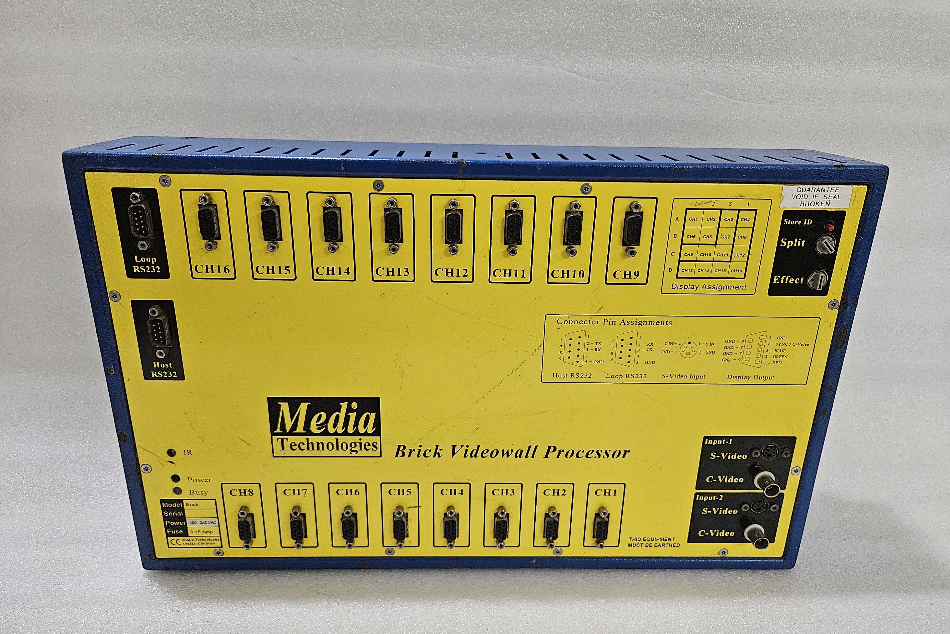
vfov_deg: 53.1
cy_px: 335
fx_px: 633
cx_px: 475
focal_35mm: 24
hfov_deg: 73.7
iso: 500
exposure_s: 1/100
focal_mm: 5.4
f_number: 1.8
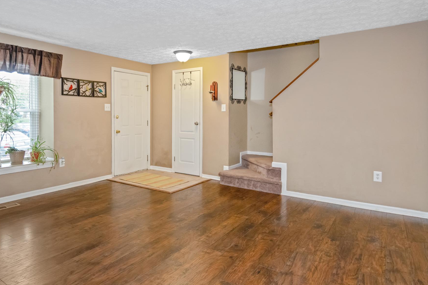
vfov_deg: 59.3
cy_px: 159
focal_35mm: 21
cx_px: 180
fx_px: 250
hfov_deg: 80.6
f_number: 4
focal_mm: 12
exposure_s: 1/60
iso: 800
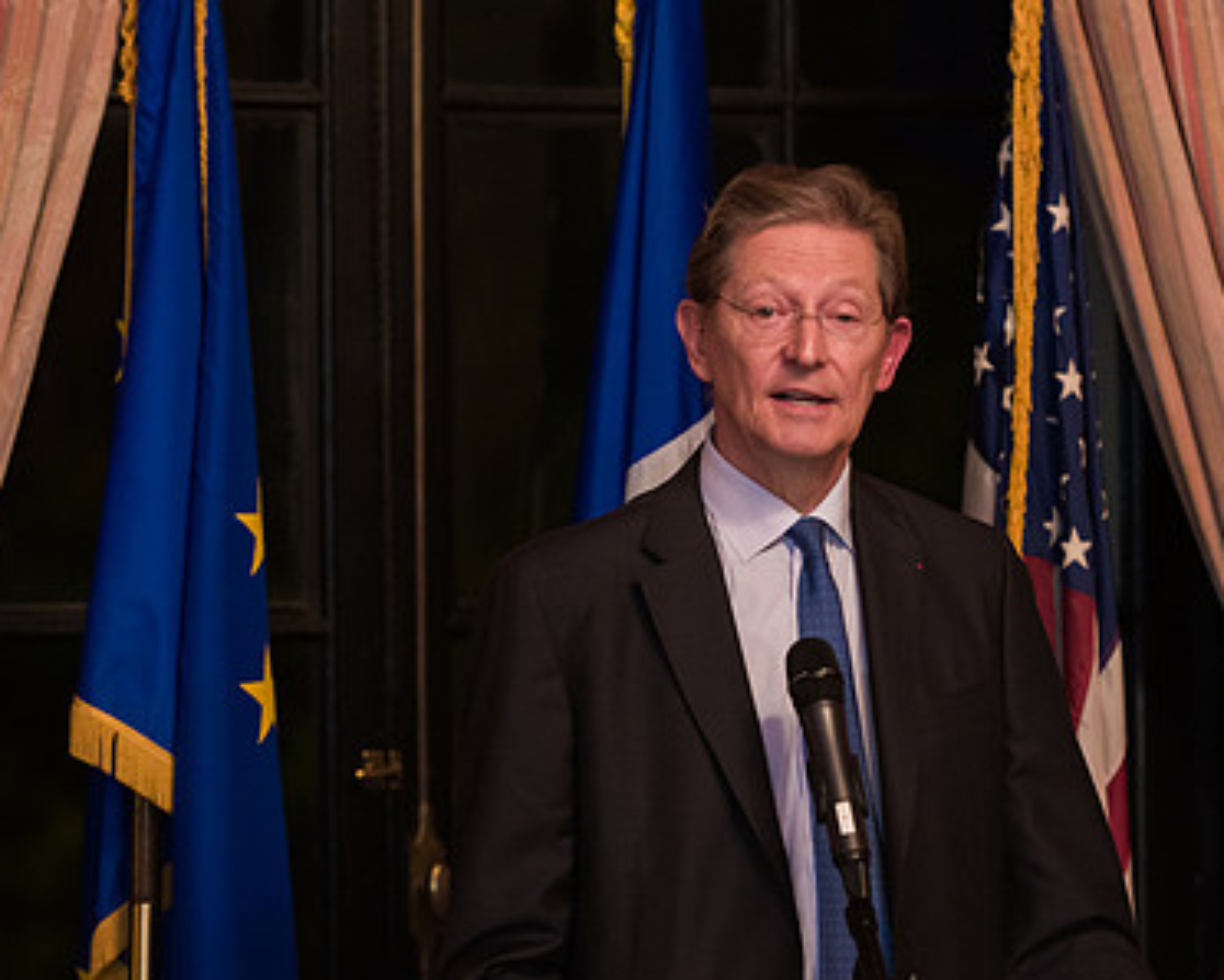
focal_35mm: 232
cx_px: 808
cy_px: 576
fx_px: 8409
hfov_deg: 8.3
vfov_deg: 6.7
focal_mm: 150
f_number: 3.2
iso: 3200
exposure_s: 1/200
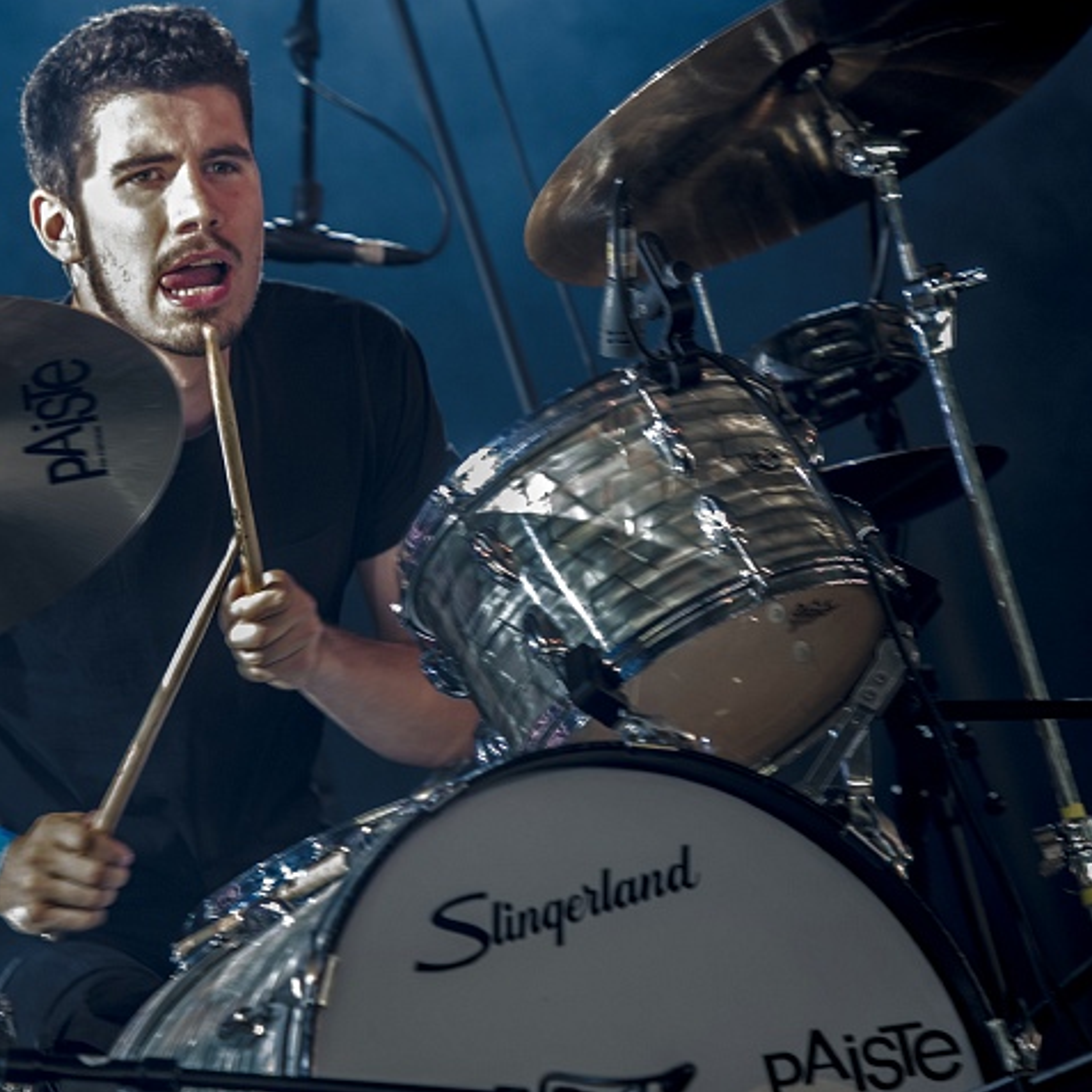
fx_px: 10993
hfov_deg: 5.7
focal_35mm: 308
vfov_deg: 5.7
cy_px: 547
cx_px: 456
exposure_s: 1/80
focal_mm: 160
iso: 640
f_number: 2.8
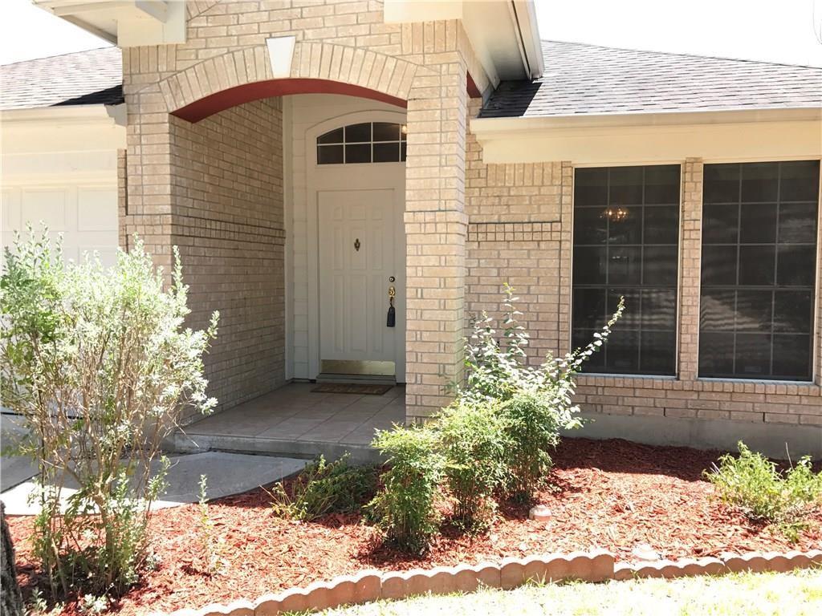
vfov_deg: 49.7
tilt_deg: -2.7
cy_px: 308
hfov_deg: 63.4
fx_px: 665
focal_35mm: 28
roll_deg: -0.2
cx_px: 411
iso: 20
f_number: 1.8
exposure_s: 1/334
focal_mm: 3.99
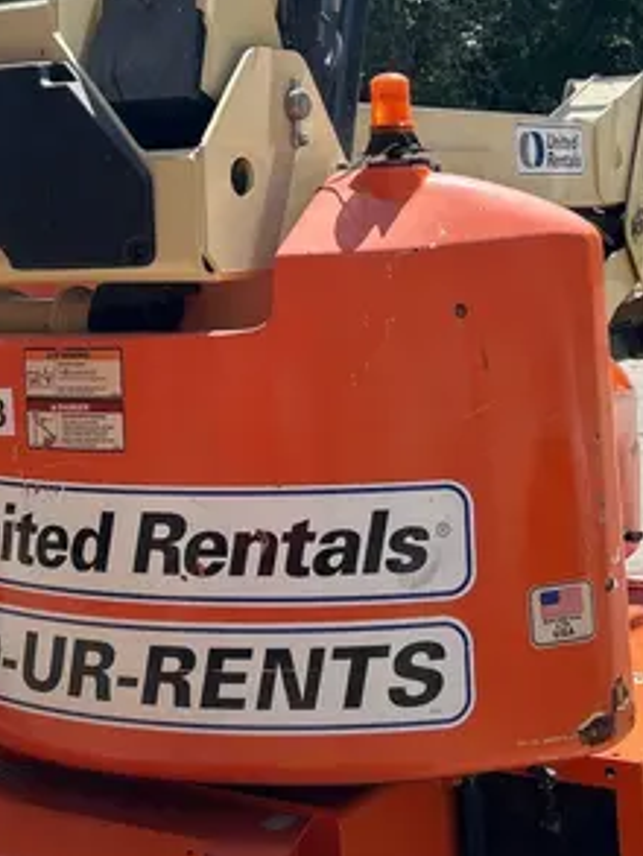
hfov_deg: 22.6
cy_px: 194
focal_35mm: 65
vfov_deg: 29.3
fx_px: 1609
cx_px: 357
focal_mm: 5.7
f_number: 1.5
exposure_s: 1/2841
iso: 50
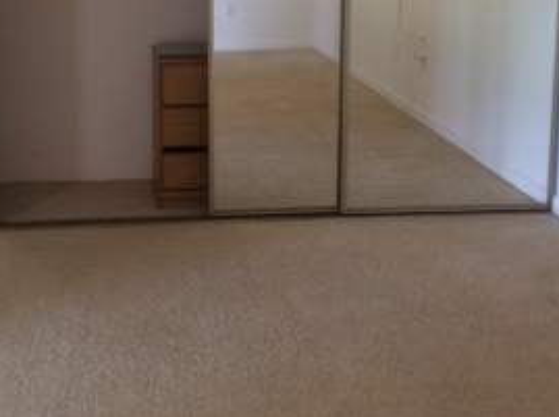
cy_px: 52
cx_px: 164
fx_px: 919
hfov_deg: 33.4
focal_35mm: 57
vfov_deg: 24.9
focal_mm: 3.3
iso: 80
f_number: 2.4
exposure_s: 1/24
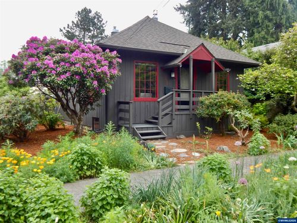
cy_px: 112
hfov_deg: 58.4
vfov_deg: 45.4
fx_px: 266
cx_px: 148
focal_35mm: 31
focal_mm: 5.6
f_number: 3.2
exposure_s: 1/250
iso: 125
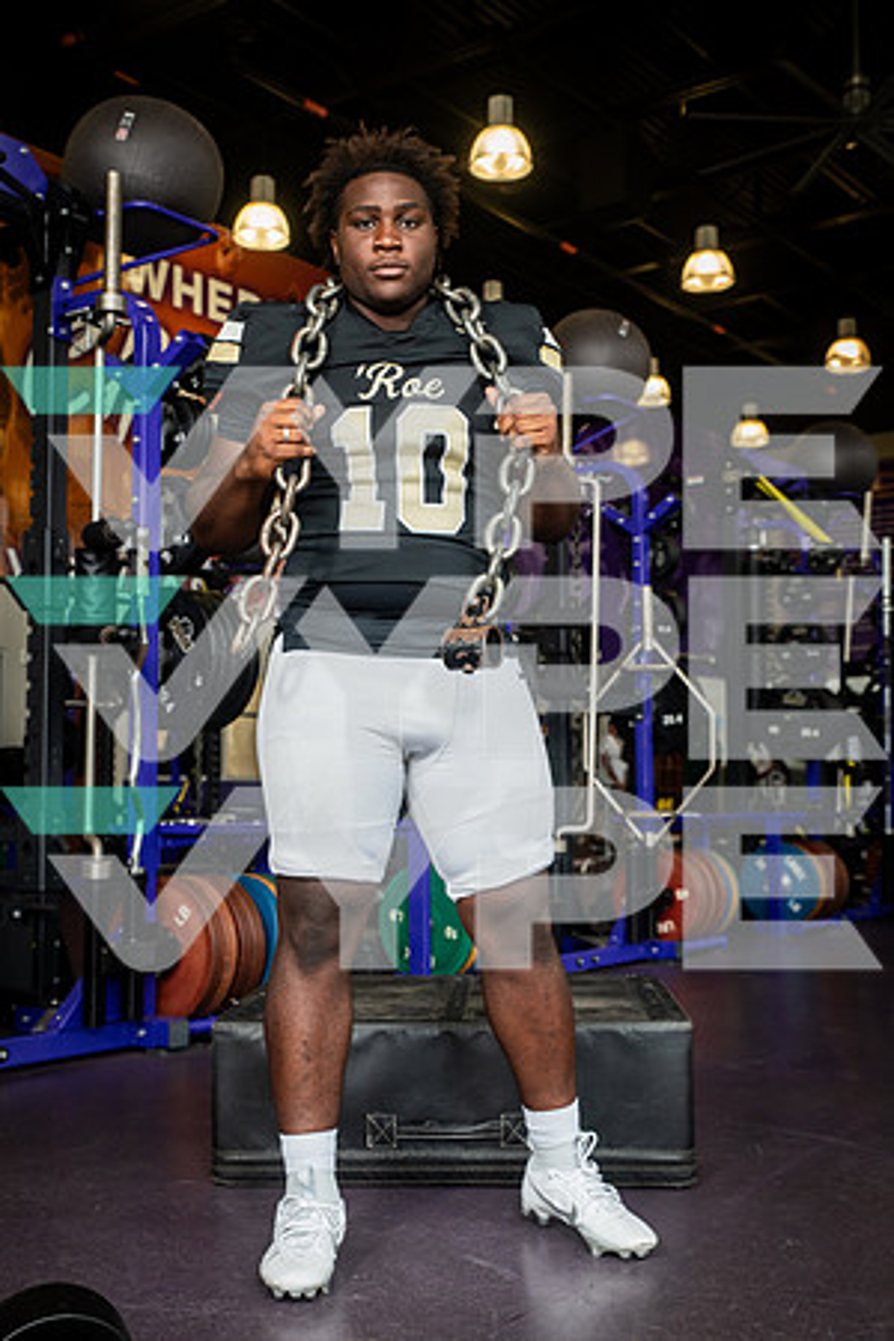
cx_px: 447
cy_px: 670
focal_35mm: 40
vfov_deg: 48.5
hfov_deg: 33.4
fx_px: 1490
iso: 500
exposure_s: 1/250
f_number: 5.6
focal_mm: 40
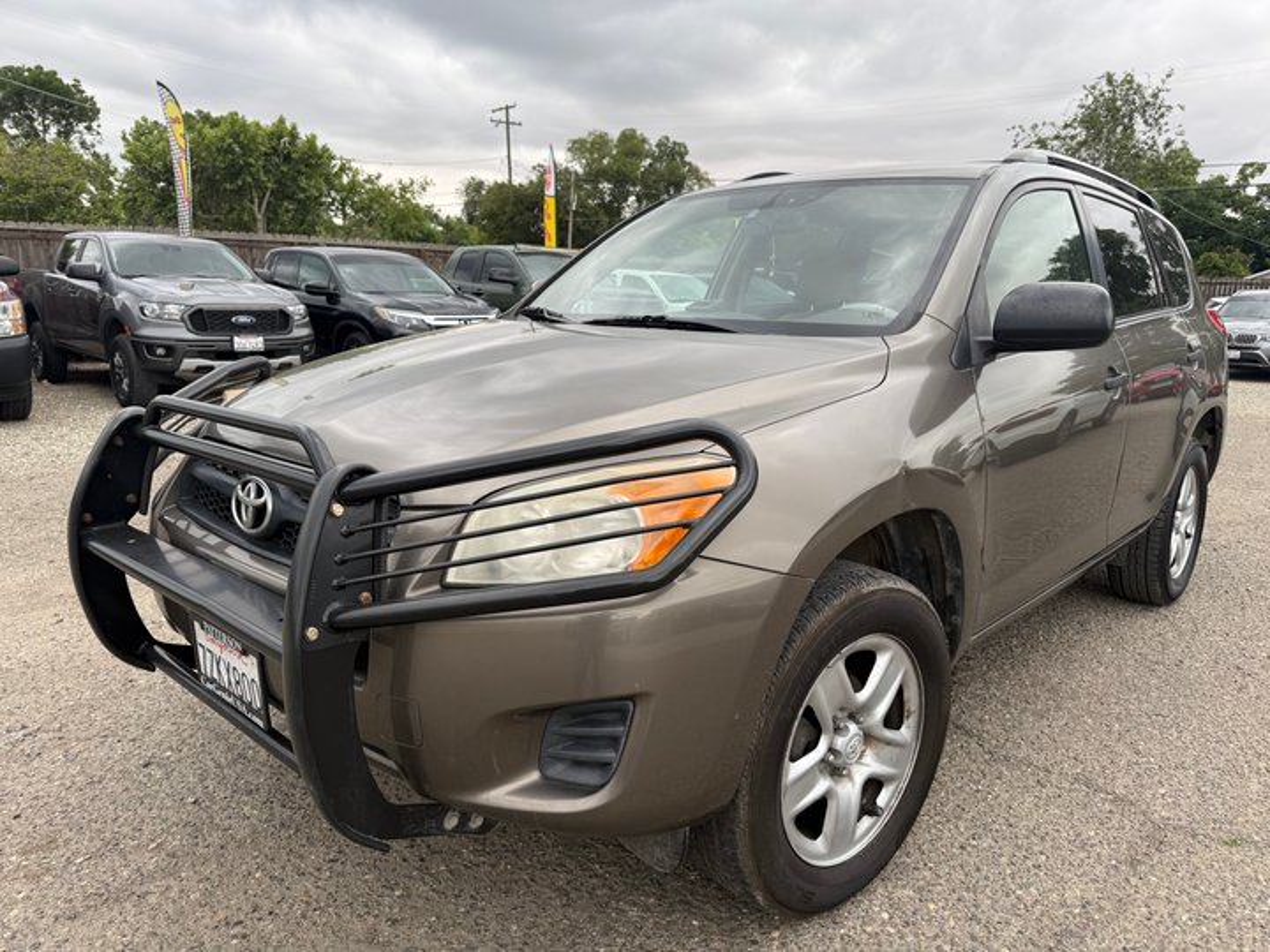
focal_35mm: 24
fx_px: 881
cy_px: 476
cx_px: 635
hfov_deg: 71.6
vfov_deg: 56.8
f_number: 1.78
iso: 80
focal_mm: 6.76
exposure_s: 1/671
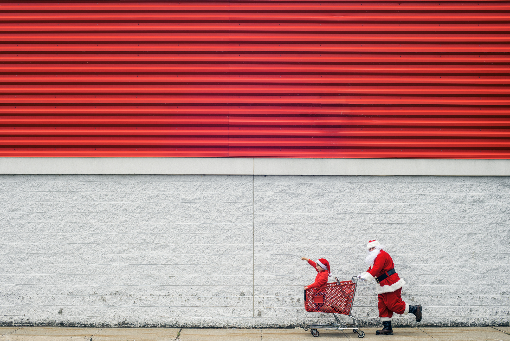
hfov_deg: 39.6
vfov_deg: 27.0
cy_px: 170
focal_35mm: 50
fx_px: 709
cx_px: 255
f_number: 5.6
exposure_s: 1/500
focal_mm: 50
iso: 200
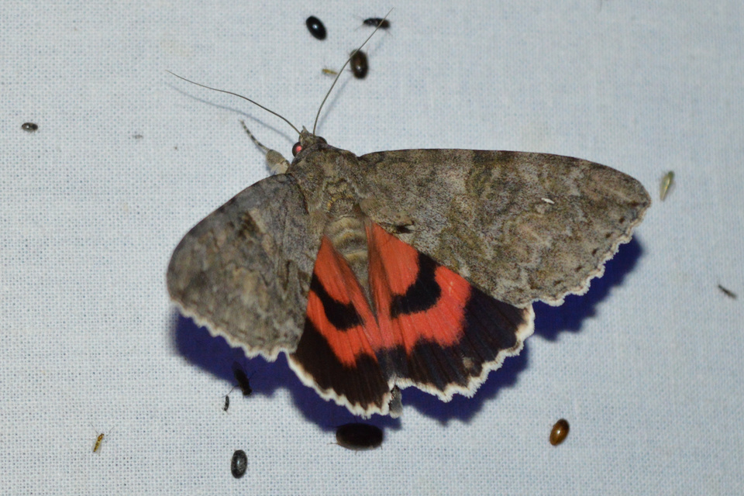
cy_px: 248
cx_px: 372
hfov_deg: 24.6
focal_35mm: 82
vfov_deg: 16.6
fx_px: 1705
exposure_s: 1/60
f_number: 5.6
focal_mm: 55
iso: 1800
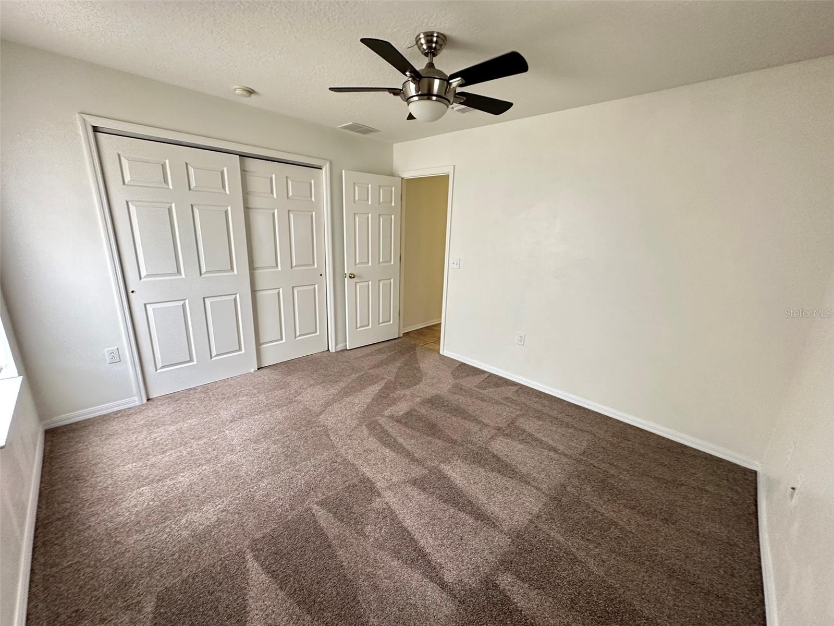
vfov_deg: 85.7
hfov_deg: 102.1
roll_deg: -1.5
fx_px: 337
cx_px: 417
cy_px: 313
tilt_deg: -14.0
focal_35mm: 14
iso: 250
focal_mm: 2.22
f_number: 2.2
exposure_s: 1/60
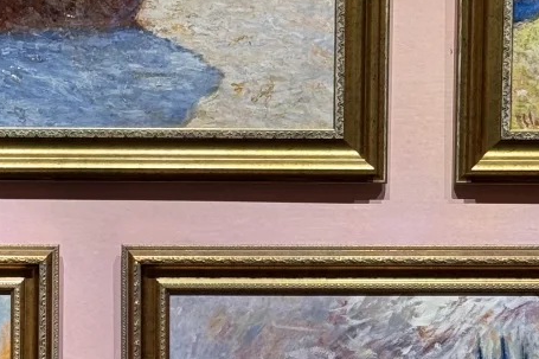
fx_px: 2365
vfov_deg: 8.7
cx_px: 101
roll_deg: -0.3
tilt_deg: -2.3
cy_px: 269
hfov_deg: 12.9
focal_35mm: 158
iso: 125
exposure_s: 1/128
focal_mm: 6.76
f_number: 1.78
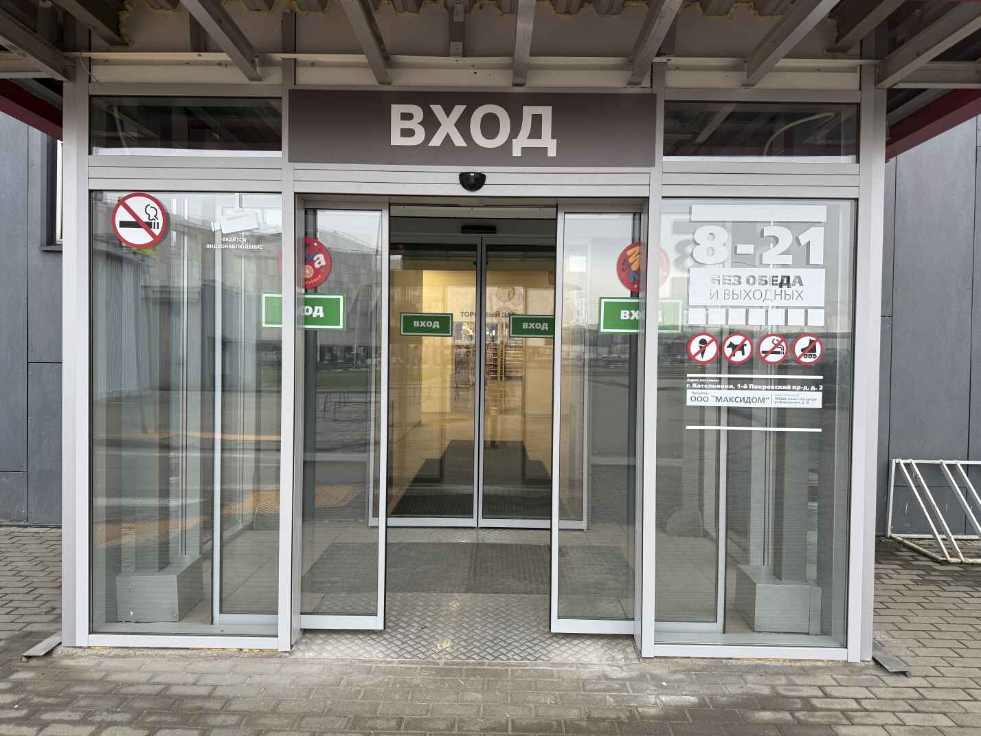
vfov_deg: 56.8
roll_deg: -0.9
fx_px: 680
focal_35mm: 24
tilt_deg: +0.1
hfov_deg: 71.6
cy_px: 368
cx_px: 490
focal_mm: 6.76
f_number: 1.78
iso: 100
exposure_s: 1/121
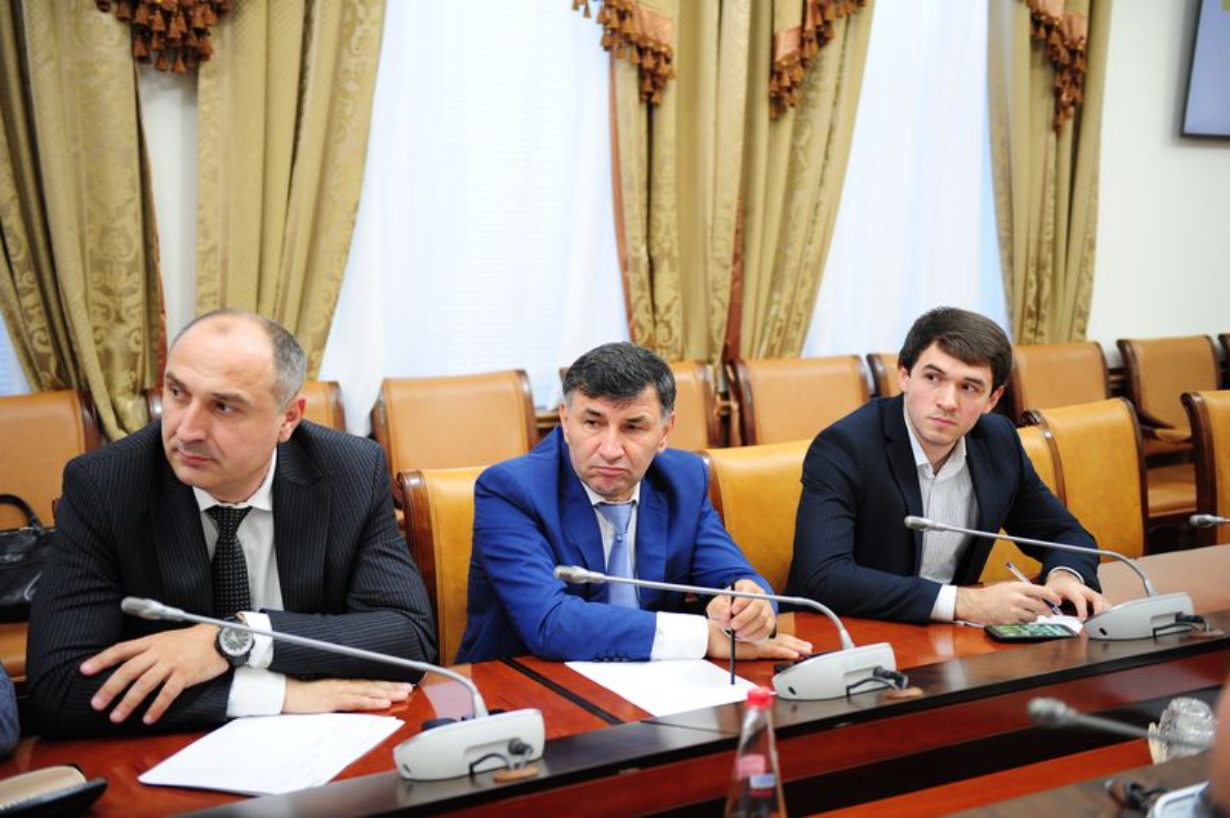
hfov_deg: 44.5
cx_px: 615
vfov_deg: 30.5
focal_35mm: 44
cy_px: 409
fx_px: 1502
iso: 3200
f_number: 2.8
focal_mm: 44
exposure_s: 1/250
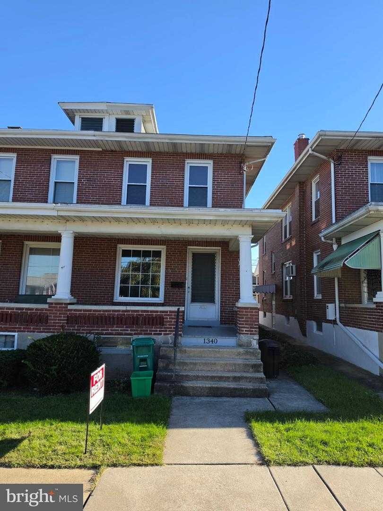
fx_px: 339
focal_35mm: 23
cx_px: 192
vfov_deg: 73.9
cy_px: 256
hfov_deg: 58.9
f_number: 1.4
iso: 64
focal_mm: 6.5
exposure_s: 1/2352
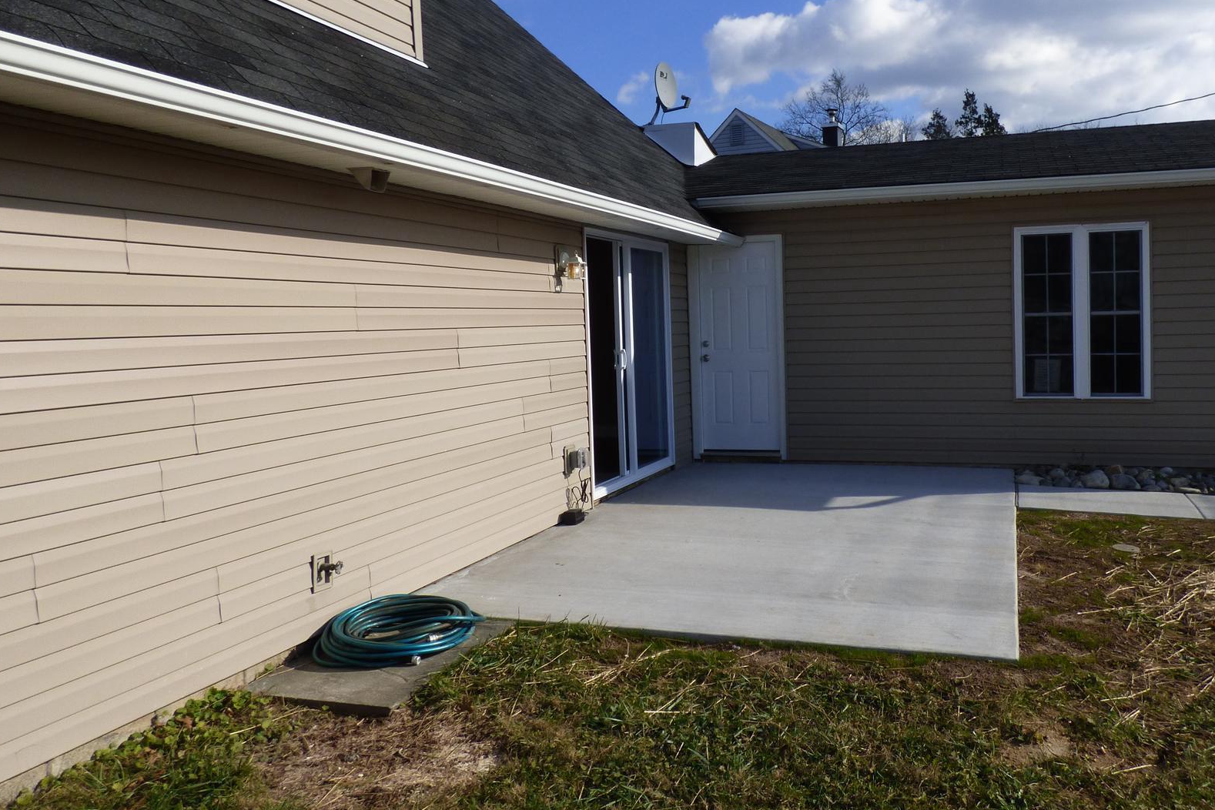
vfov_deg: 47.8
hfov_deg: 66.7
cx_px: 729
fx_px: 911
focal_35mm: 27
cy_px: 355
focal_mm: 3.58
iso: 100
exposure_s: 1/1600
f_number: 2.8
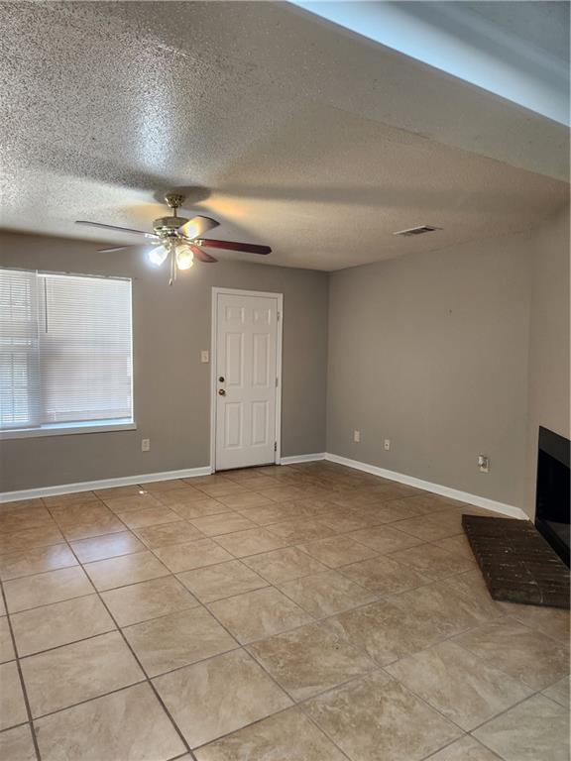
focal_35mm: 23
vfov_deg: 73.9
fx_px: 506
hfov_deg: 58.9
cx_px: 286
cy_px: 380
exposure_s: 1/120
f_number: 1.8
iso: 160
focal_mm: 5.4
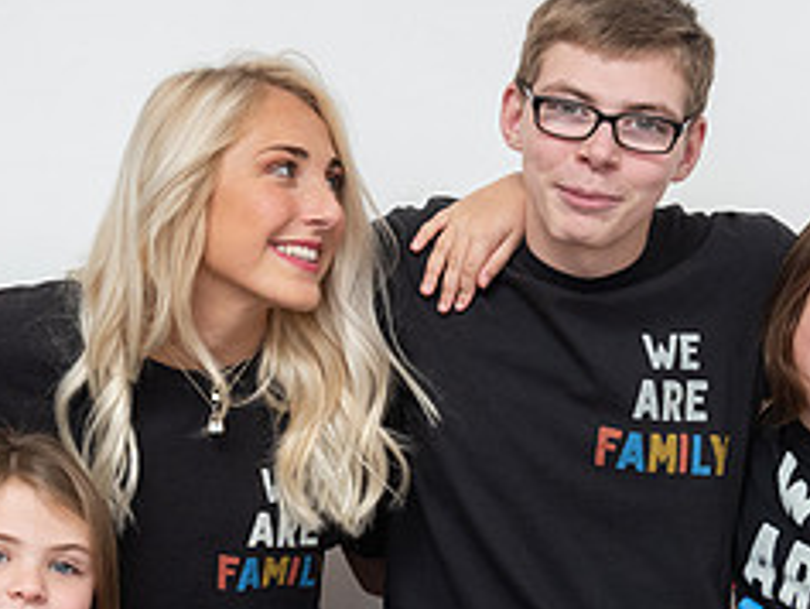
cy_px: 482
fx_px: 2880
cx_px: 386
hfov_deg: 16.0
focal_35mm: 123
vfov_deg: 12.0
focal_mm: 50
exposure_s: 1/200
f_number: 5
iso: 640
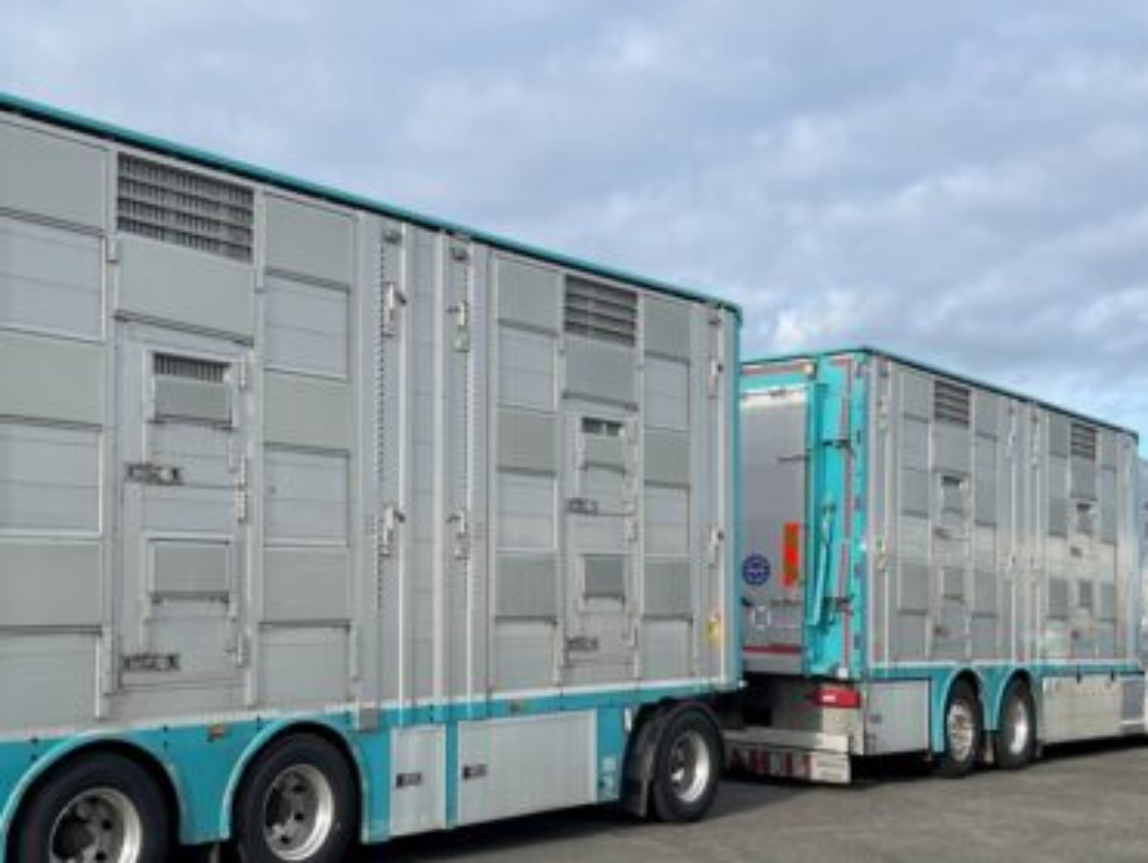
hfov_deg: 44.1
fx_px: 1394
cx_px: 384
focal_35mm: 42
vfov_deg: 34.3
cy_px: 526
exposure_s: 1/1261
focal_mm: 4.2
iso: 32
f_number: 1.6
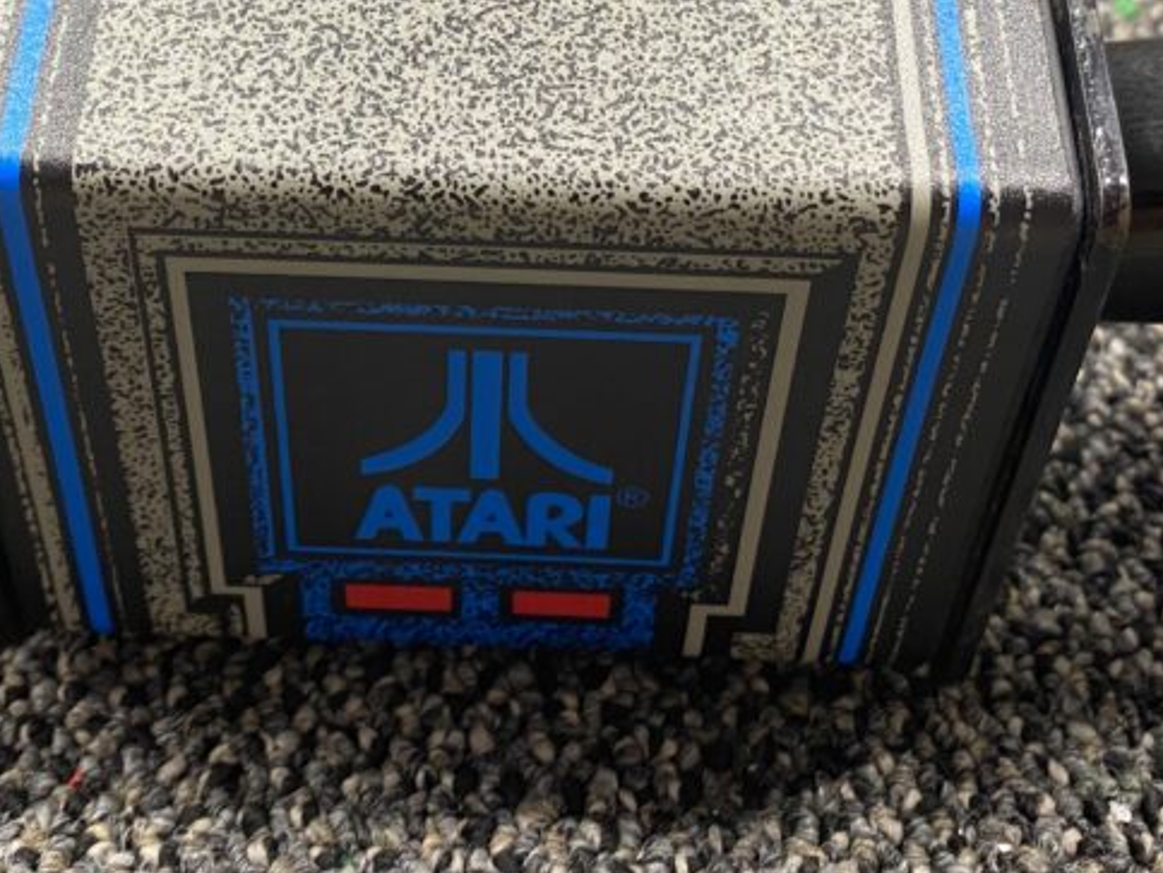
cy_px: 190
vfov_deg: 26.1
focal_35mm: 55
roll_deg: -1.9
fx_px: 1848
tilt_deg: -38.9
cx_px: 461
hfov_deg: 34.8
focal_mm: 4.25
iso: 100
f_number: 1.8
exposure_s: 1/60
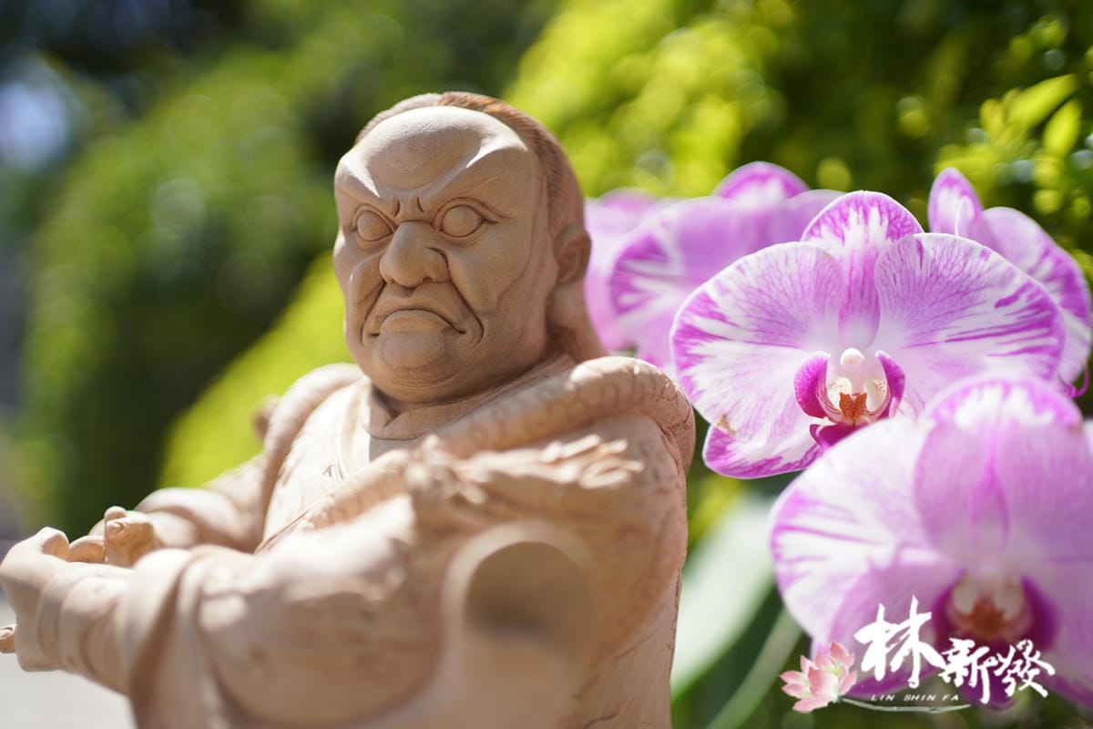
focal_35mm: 35
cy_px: 364
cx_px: 546
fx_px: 1063
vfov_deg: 37.9
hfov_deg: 54.4
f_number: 1.8
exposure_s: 1/3200
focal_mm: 35
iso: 100
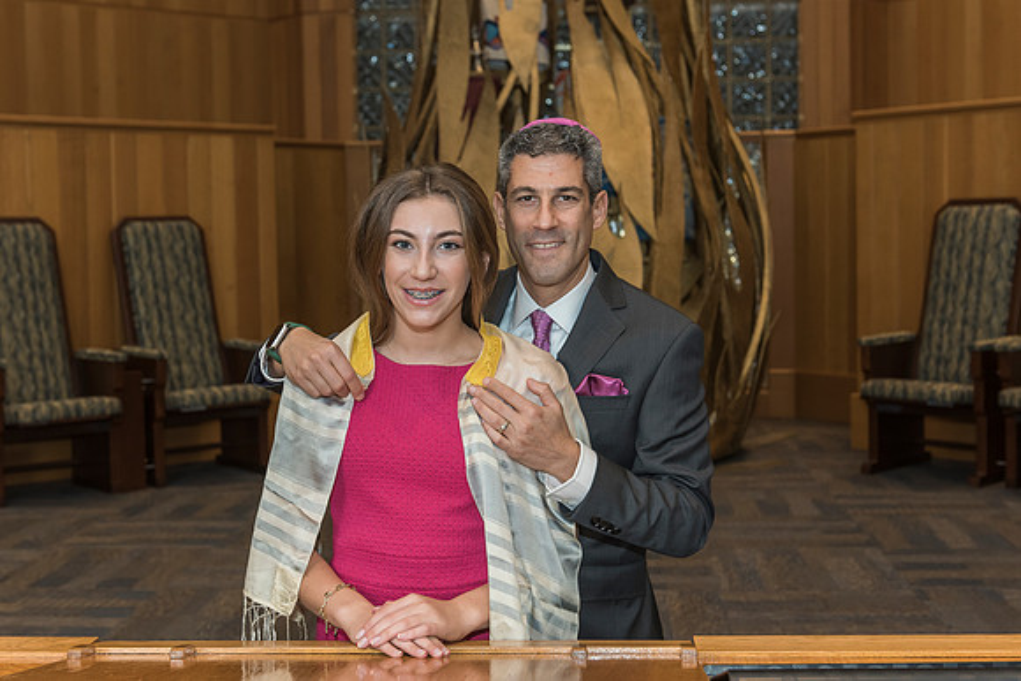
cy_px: 317
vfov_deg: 26.3
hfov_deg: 38.6
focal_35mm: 51
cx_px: 482
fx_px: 1458
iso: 1000
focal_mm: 48
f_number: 4.5
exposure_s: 1/200
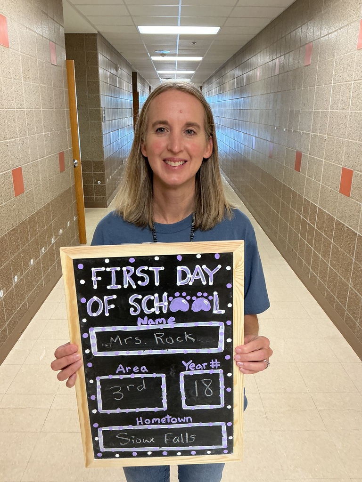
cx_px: 181
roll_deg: -0.4
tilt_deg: -17.1
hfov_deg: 48.2
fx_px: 404
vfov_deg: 61.7
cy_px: 241
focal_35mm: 29
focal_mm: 3
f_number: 1.8
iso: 125
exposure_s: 1/60
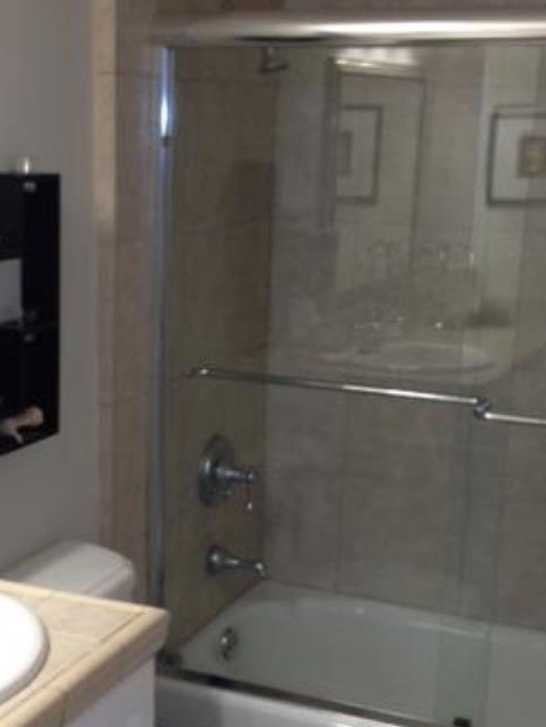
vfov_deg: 29.3
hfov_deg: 22.2
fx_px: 1388
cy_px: 461
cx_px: 200
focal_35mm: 66
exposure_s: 1/20
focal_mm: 4.28
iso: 64
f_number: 2.4
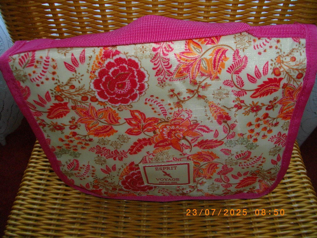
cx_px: 158
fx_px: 293
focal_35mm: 32
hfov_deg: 56.8
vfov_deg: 44.2
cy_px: 119
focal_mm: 5.7
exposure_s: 1/50
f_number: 2.9
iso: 200
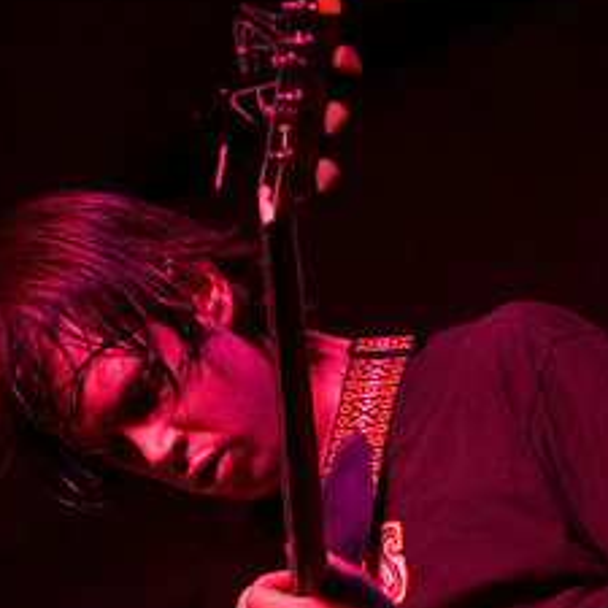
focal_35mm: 178
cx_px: 334
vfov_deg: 9.8
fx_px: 3537
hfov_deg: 9.8
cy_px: 481
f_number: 3.2
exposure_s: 1/100
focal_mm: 70
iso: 800
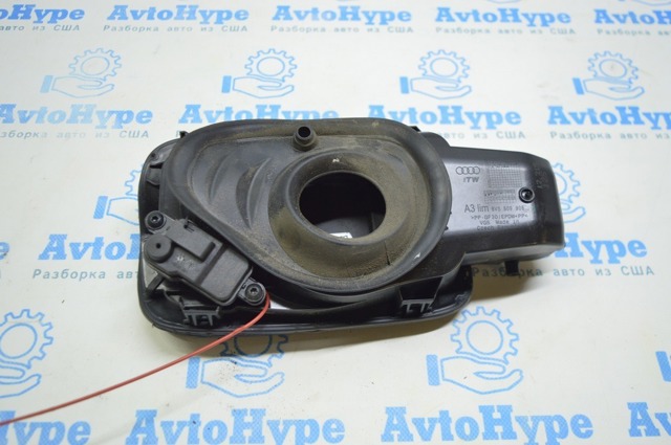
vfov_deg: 39.9
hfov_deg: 57.3
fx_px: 614
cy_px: 222
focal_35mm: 33
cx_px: 336
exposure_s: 1/40
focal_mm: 22
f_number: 3.8
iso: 400
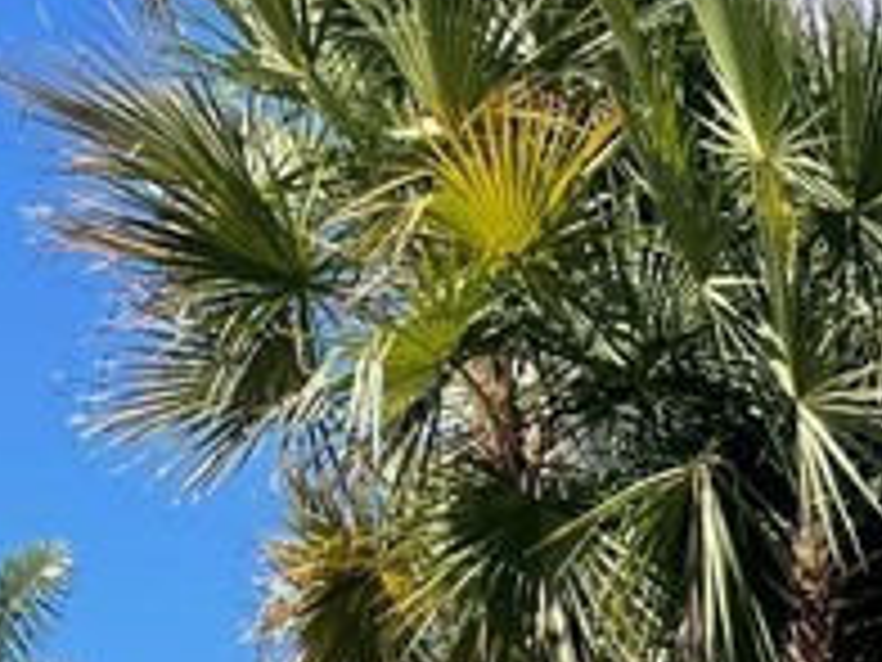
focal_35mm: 136
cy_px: 1513
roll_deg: -2.1
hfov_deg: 13.6
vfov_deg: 9.8
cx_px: 1332
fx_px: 3465
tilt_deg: +4.7
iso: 32
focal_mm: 4.2
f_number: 1.6
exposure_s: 1/2257
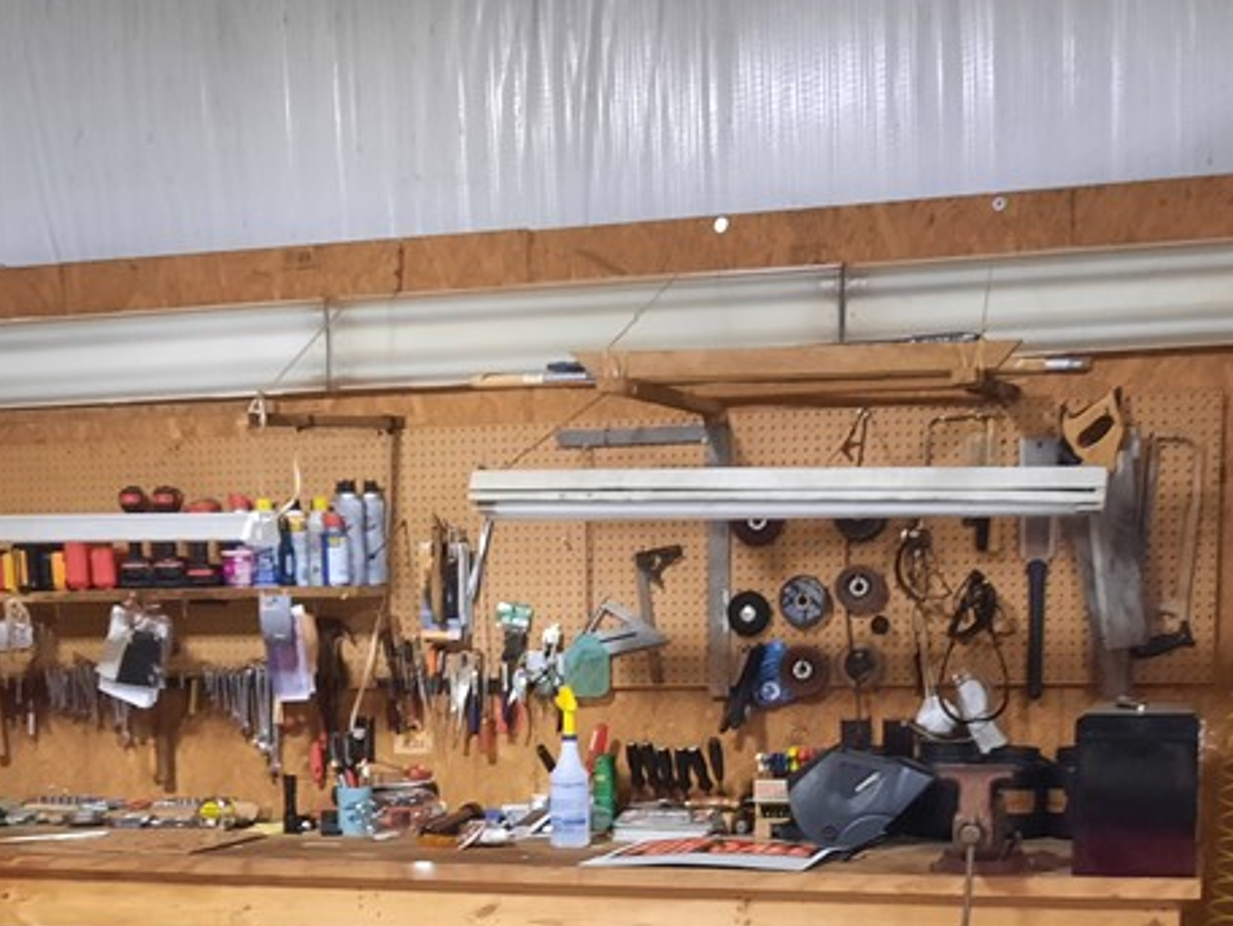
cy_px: 904
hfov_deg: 34.3
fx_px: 1995
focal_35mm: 56
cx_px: 545
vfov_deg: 25.0
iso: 320
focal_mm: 4.6
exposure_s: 1/24
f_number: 2
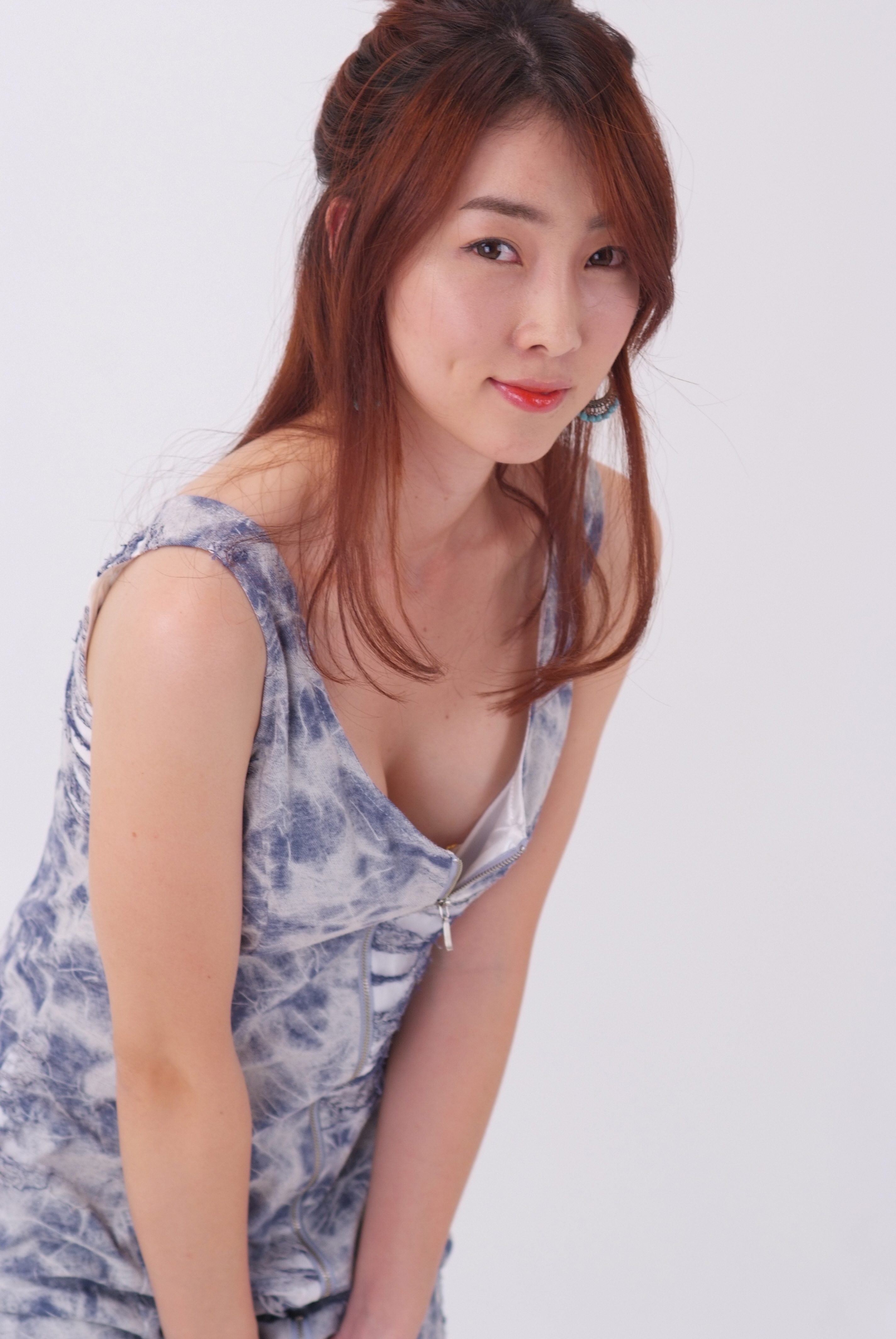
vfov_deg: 16.0
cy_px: 670
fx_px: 4766
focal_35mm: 128
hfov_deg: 10.7
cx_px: 448
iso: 200
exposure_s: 1/125
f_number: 4
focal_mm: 85
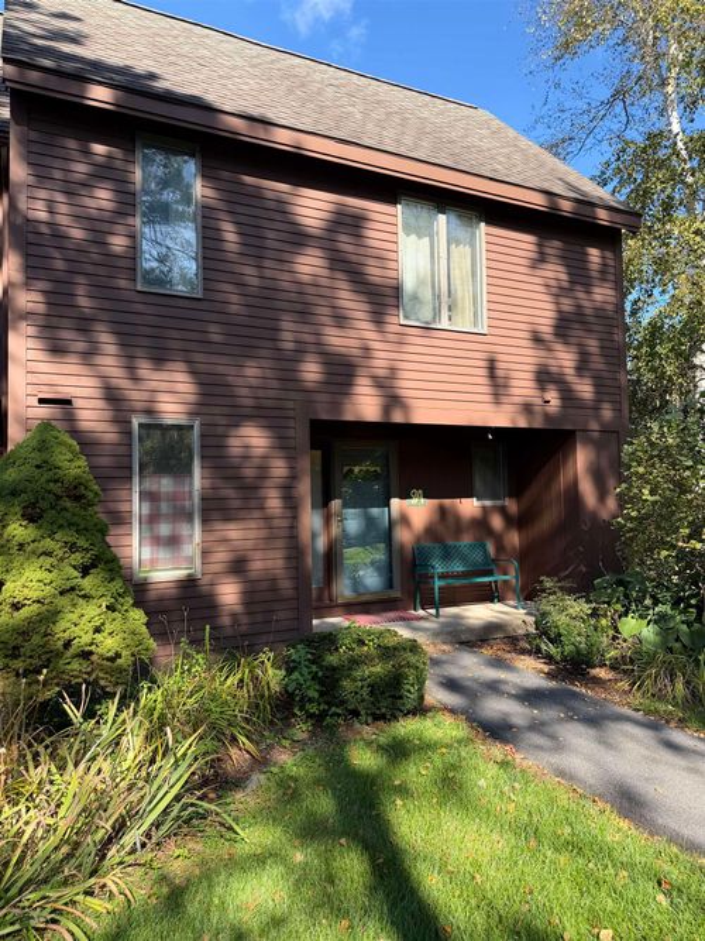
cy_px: 470
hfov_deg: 56.8
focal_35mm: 24
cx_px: 352
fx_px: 652
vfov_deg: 71.6
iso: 80
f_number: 1.78
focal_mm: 6.76
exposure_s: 1/931
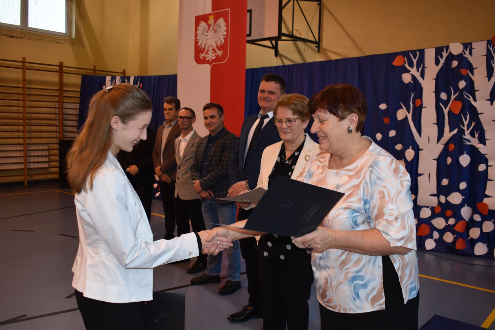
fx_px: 433
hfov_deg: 59.5
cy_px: 165
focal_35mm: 32
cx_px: 248
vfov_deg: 41.7
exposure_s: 1/60
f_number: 4
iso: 800
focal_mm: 21
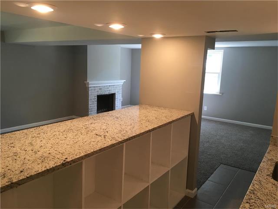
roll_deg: -1.5
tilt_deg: -9.7
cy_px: 104
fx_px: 233
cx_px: 139
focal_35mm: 29
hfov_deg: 61.7
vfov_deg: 48.2
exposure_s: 1/30
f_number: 2.2
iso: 40
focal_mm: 4.15
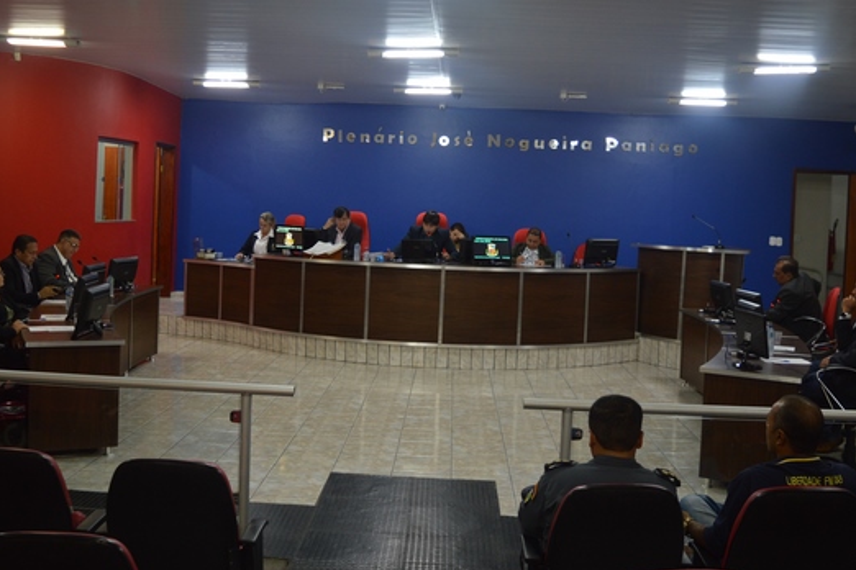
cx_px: 417
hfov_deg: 50.0
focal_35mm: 39
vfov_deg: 34.5
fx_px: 918
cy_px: 244
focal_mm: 21
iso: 400
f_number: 3.8
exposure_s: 1/25
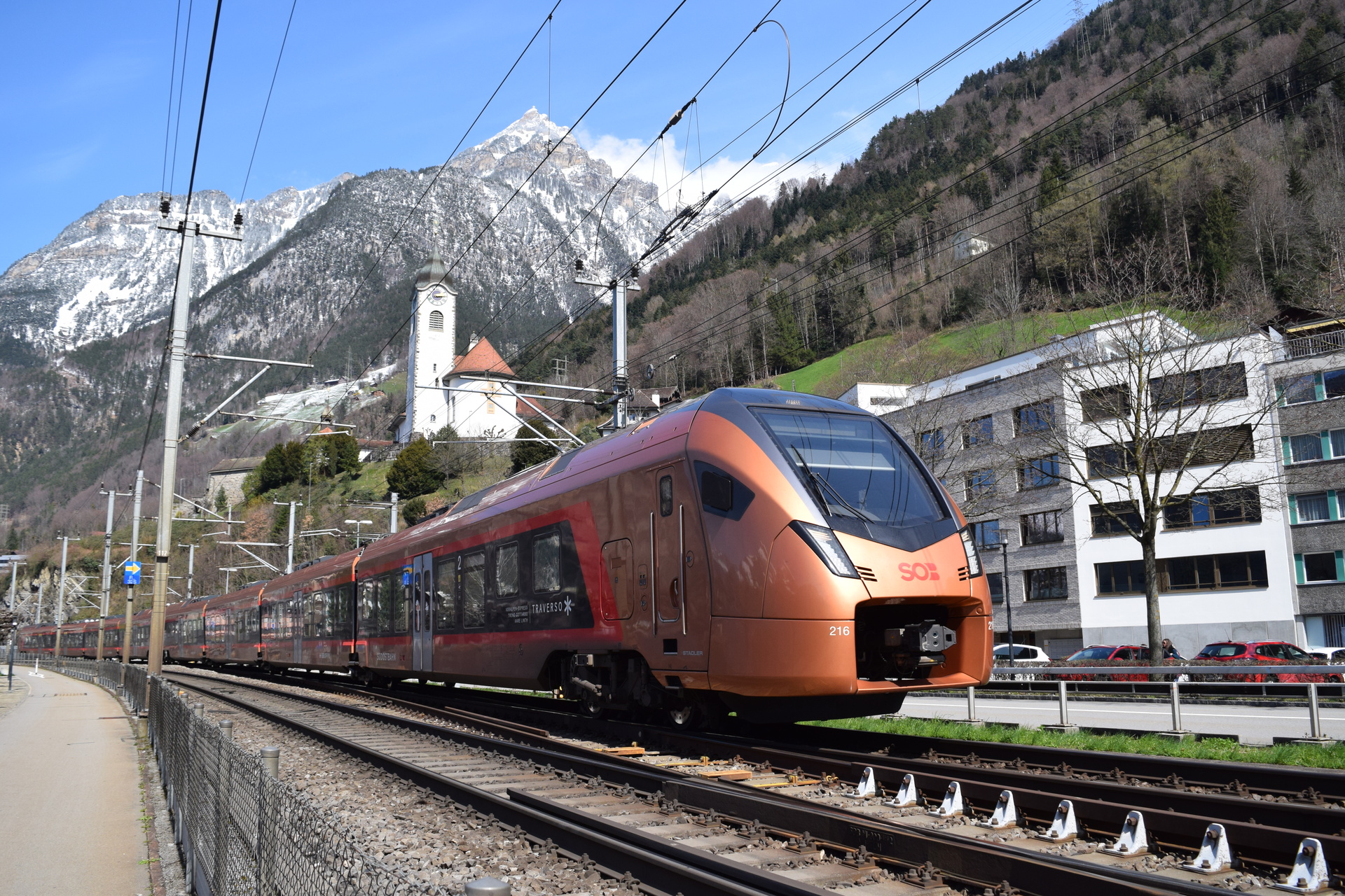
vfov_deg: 43.6
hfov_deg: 61.9
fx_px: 1121
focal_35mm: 30
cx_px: 672
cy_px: 448
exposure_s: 1/1600
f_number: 7.1
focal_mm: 20
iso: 400
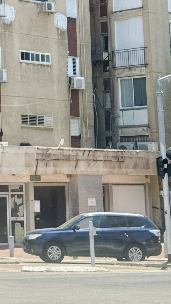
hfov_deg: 9.8
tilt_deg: +12.3
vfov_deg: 17.2
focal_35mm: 121
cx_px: -52
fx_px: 976
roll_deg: +0.5
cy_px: -20
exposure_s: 1/1287
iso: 64
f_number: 1.78
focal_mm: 6.76
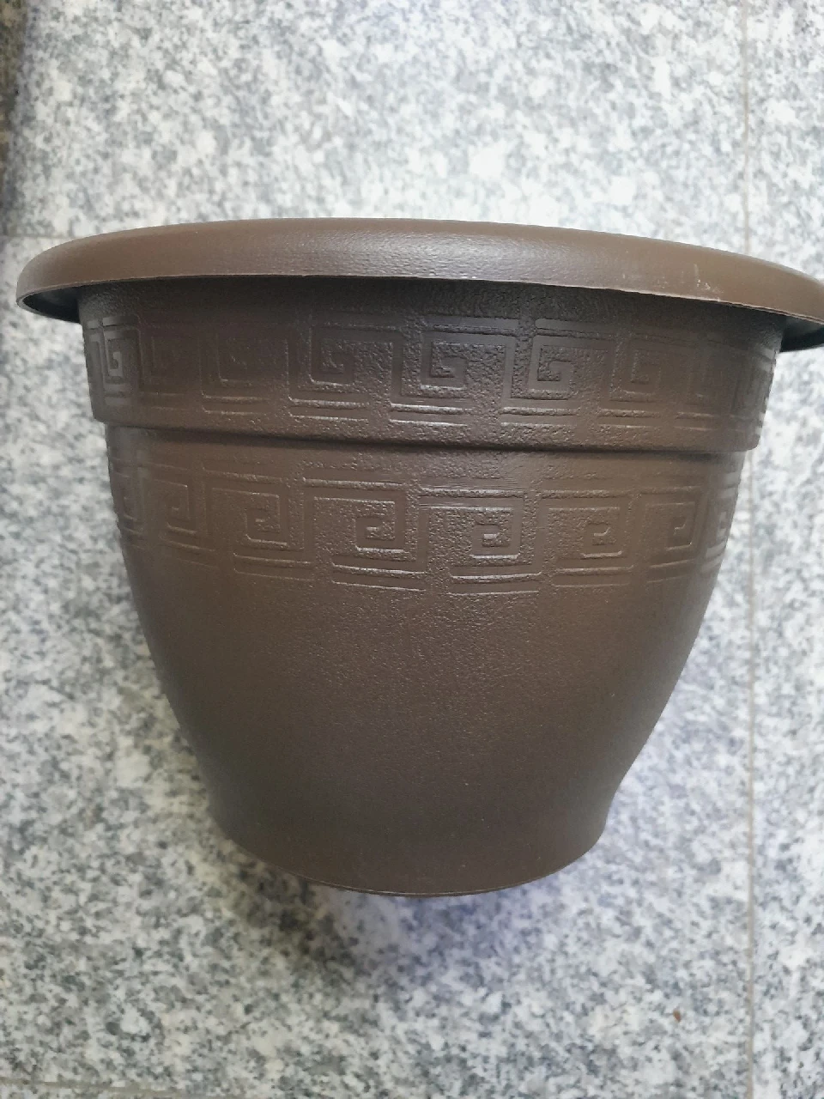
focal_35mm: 26
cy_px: 550
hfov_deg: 53.1
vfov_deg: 67.3
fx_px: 825
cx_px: 412
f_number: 1.8
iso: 400
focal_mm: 4
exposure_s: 1/33
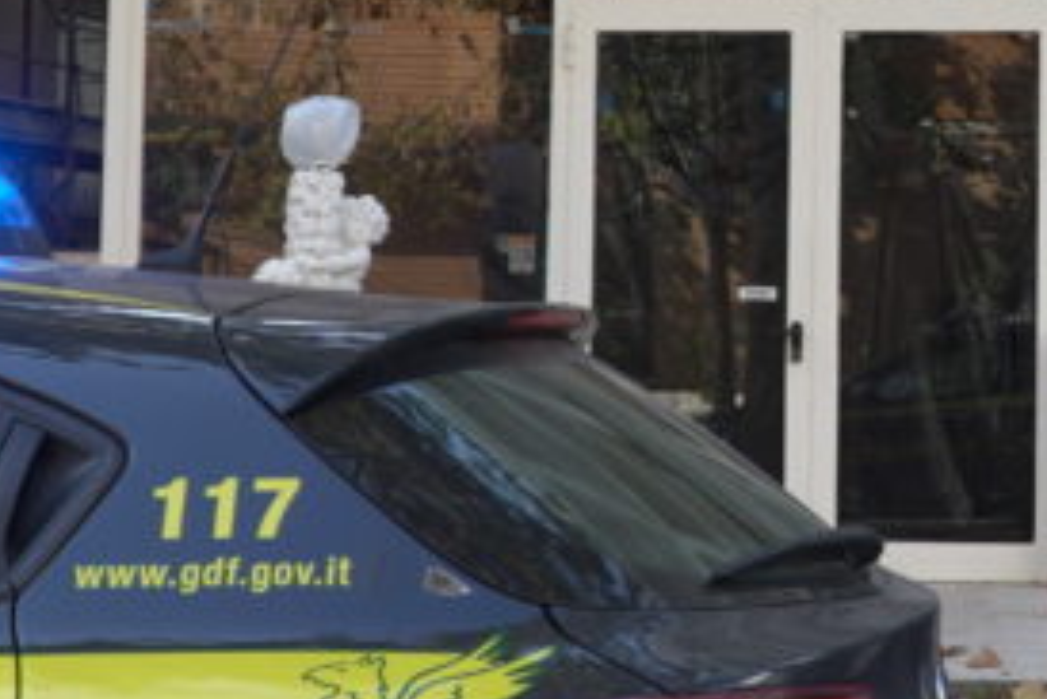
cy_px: 147
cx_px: 1058
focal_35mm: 101
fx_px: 2939
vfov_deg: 13.5
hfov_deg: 19.6
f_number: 5
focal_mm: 18
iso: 100
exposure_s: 1/100
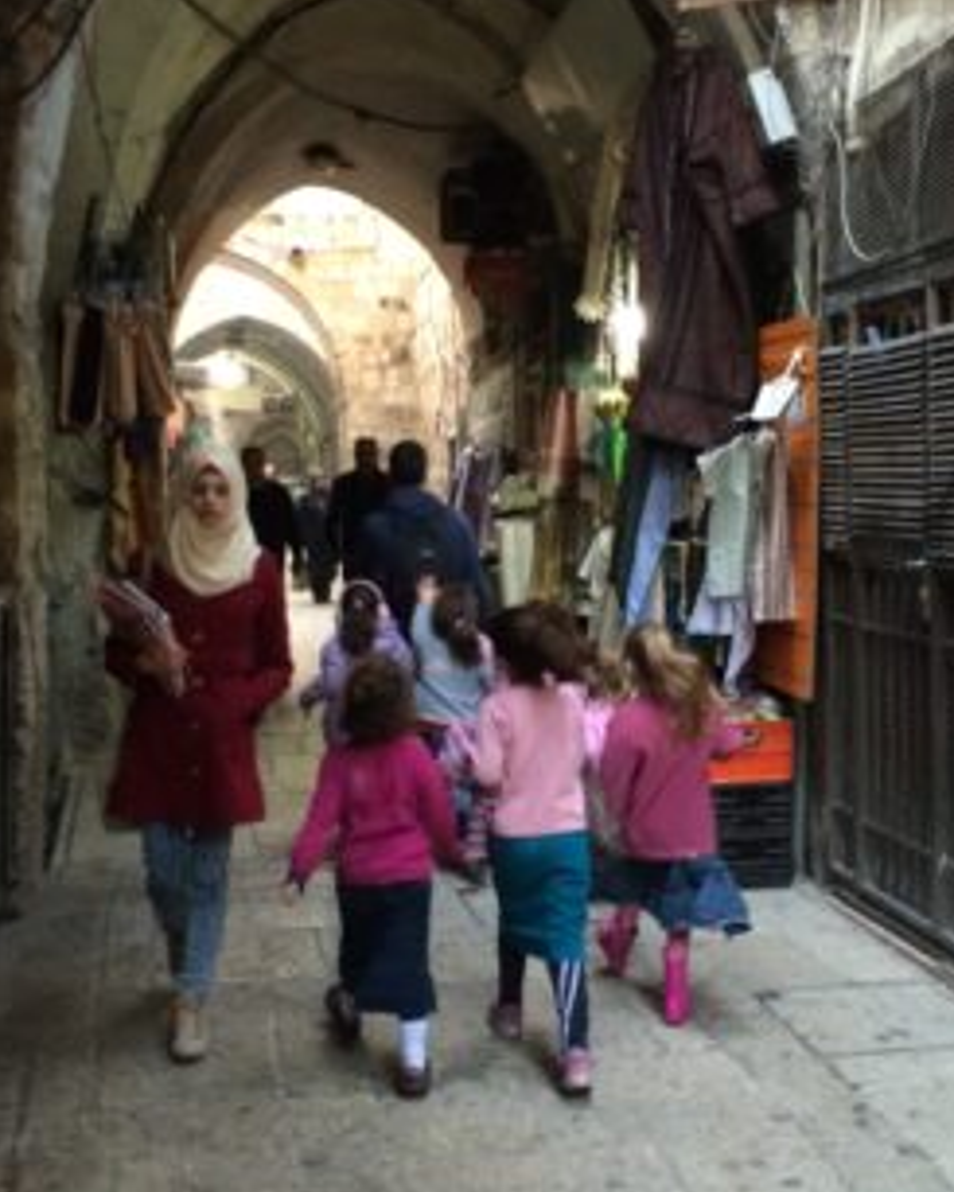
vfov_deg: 36.6
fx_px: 1799
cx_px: 448
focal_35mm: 51
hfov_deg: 29.7
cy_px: 582
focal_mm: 4.12
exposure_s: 1/30
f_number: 2.2
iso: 200
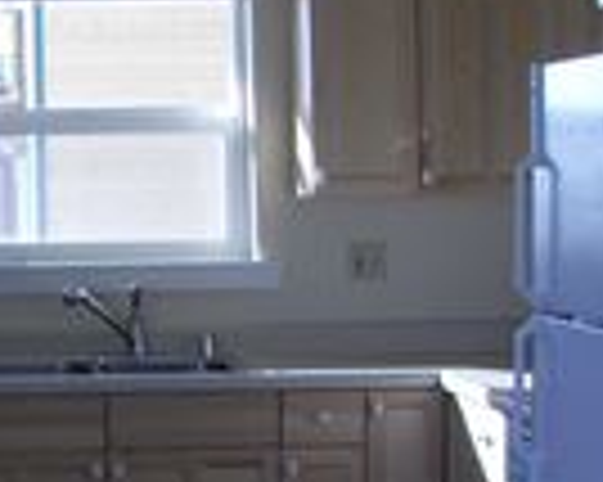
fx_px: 1962
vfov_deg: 13.9
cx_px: -117
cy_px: 414
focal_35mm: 110
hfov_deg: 16.7
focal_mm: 6.5
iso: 200
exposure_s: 1/106
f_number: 3.5
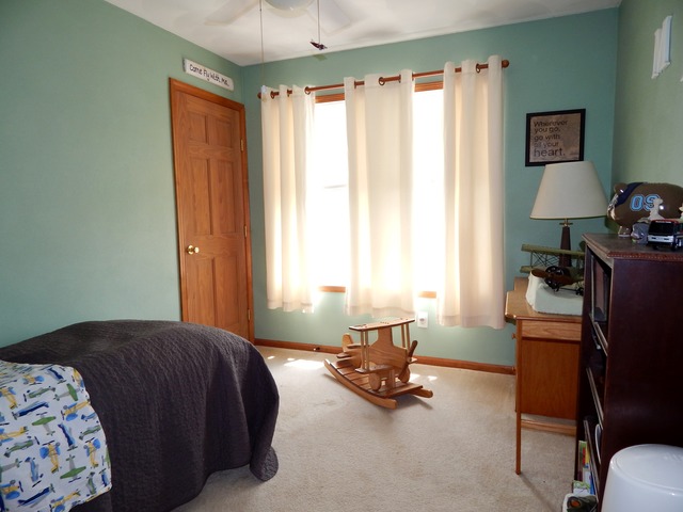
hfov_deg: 76.4
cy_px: 256
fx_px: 434
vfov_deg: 61.1
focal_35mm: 22
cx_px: 342
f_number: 3
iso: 125
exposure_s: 1/50
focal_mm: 4
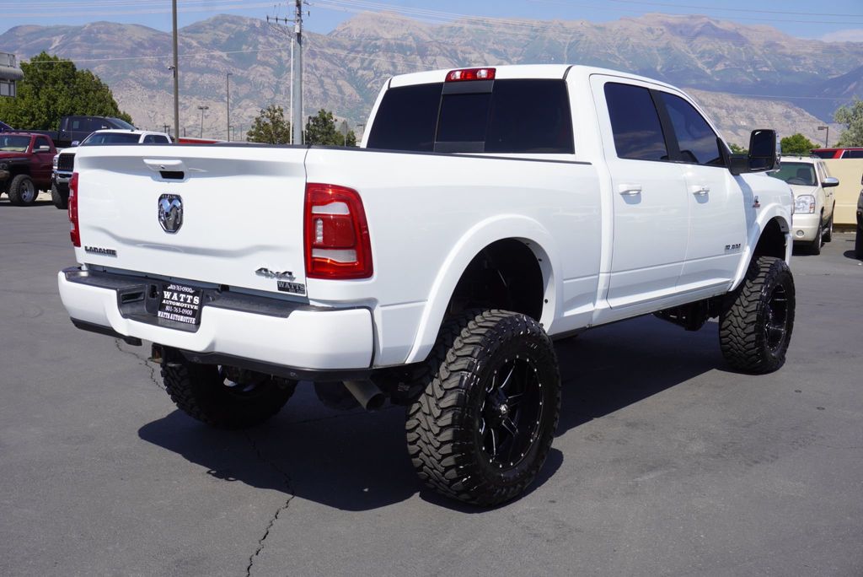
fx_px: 899
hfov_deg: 51.3
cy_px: 288
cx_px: 432
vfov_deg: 35.5
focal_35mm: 38
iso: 100
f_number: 11
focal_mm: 25
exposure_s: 1/200
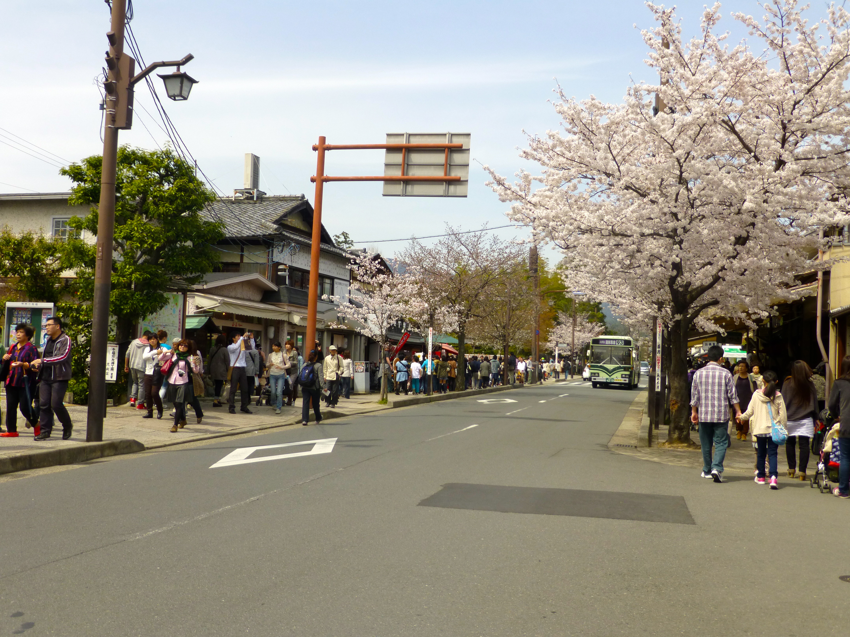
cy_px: 318
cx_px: 425
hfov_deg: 47.9
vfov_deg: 36.8
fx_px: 958
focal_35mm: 39
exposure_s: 1/800
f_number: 3.9
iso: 100
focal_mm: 6.9
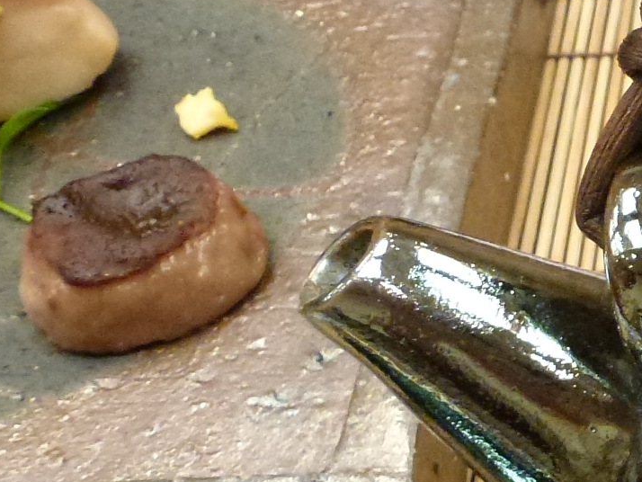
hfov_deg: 19.4
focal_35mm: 86
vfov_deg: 17.1
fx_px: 1596
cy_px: 379
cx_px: 1002
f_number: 3.3
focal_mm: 4.3
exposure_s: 1/50
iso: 400
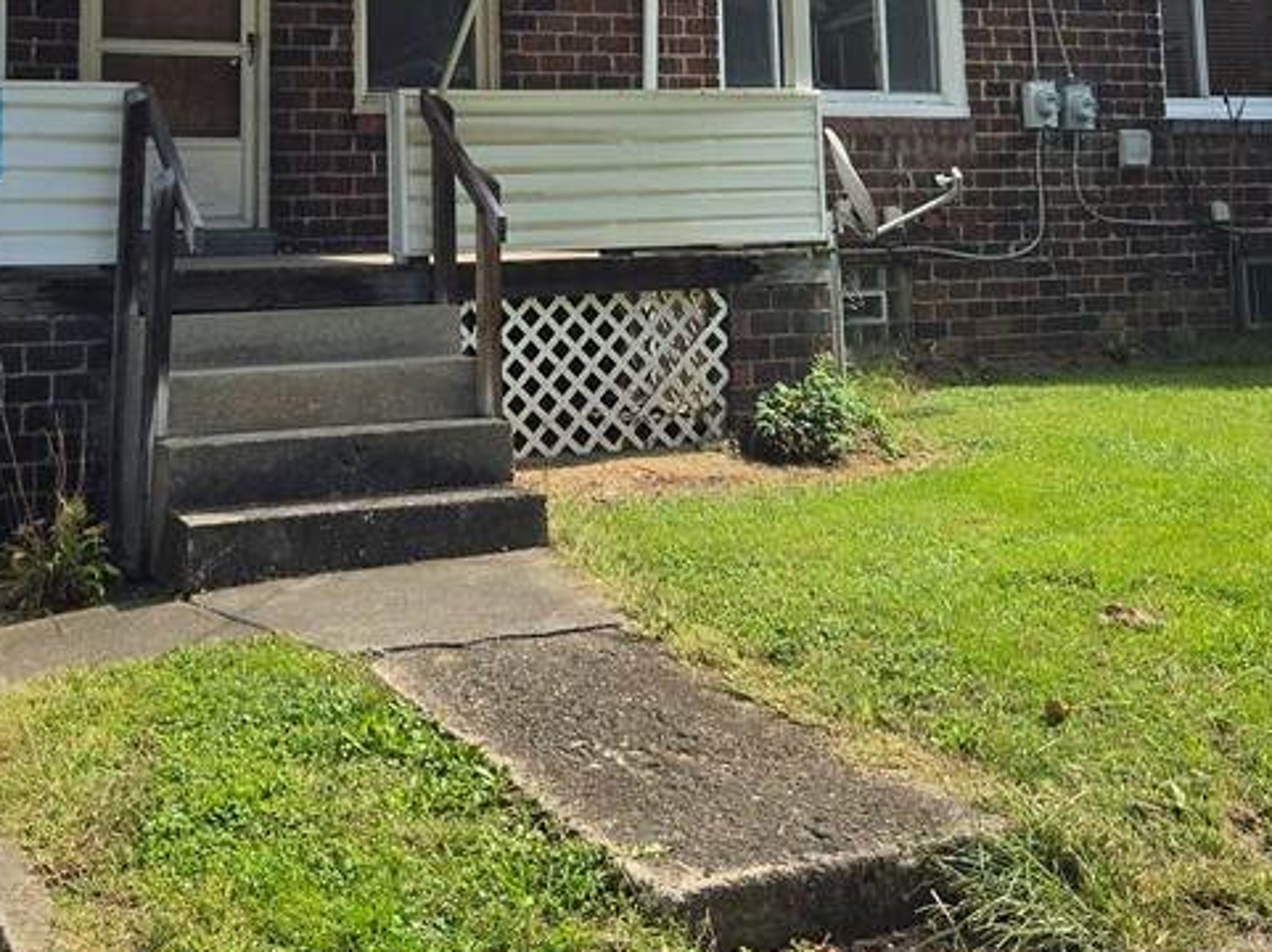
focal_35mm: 49
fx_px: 1799
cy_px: 16
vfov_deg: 28.0
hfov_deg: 38.7
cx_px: 489
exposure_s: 1/10000
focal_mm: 5.4
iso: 80
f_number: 1.8
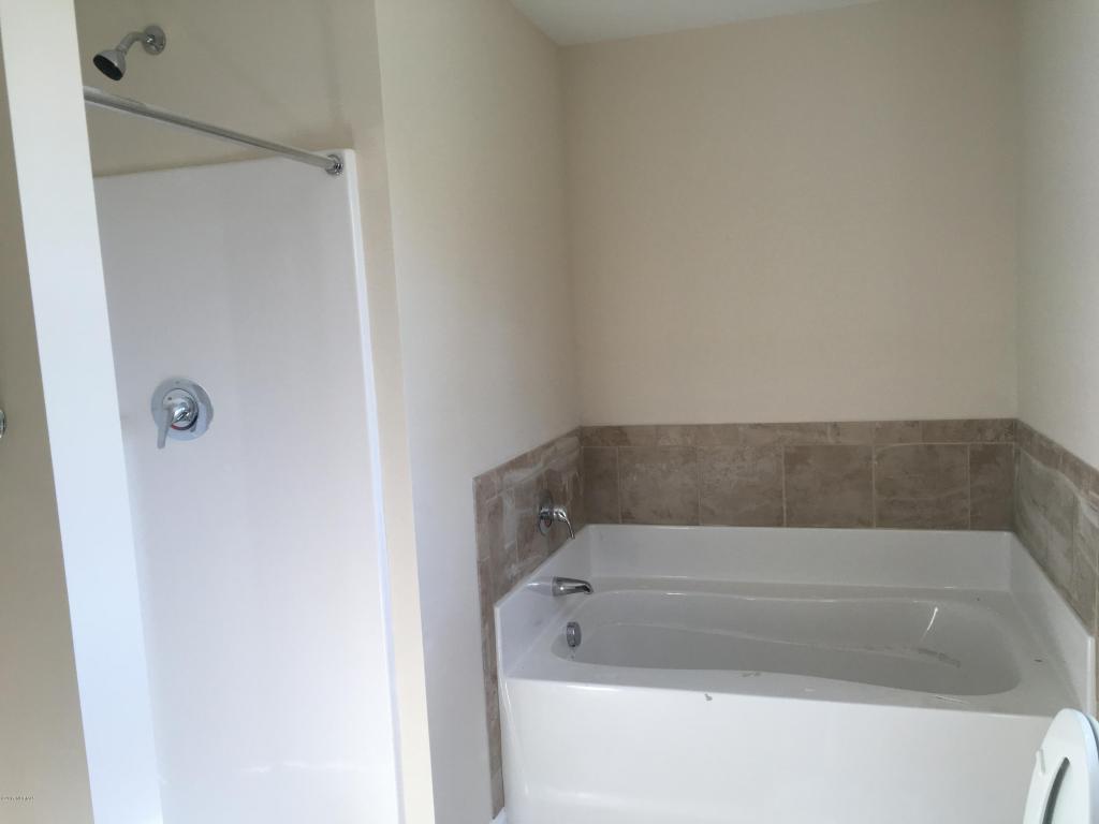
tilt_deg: -5.1
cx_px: 550
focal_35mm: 29
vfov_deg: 48.2
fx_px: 921
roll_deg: +2.7
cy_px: 412
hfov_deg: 61.7
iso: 40
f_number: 2.2
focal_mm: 4.15
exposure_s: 1/120
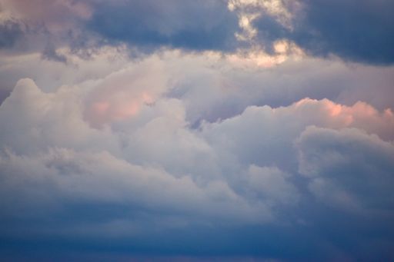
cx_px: 197
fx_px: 6564
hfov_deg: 3.4
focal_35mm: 600
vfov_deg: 2.3
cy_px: 131
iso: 320
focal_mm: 400
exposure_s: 1/160
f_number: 6.3
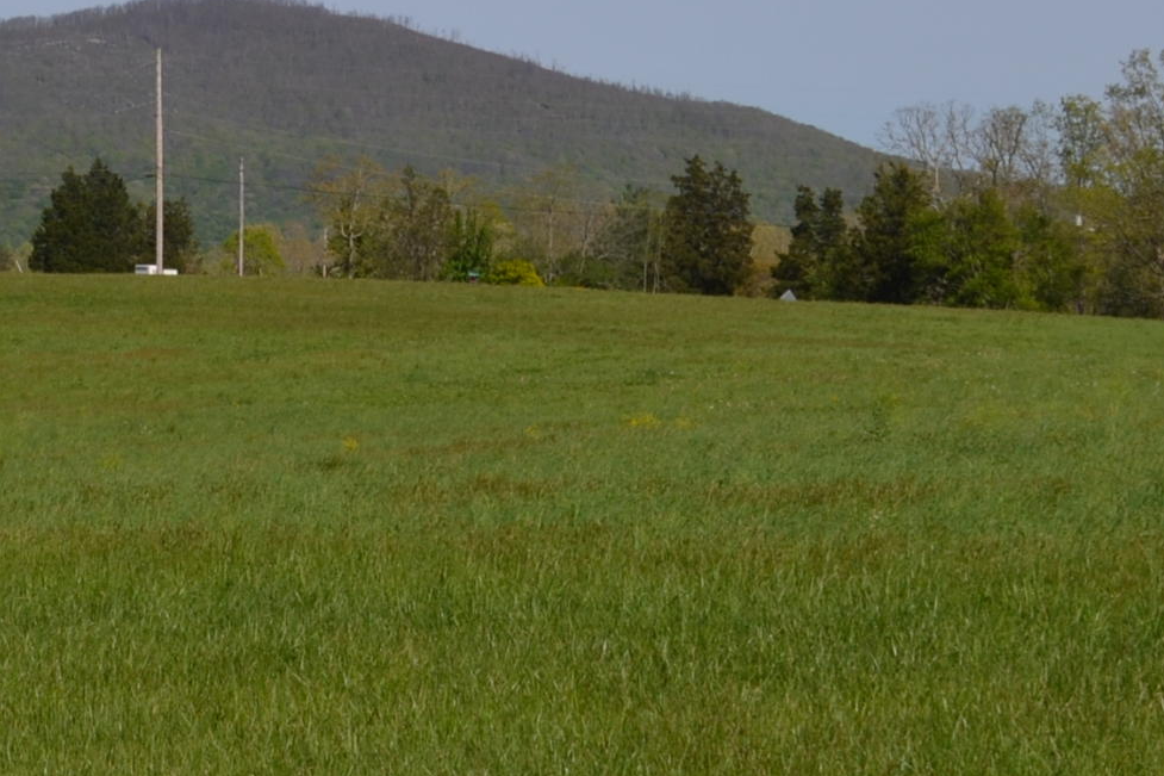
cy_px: -32
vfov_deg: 10.5
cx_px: -387
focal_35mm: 129
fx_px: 4170
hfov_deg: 15.1
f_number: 8
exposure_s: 1/250
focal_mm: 28
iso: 100
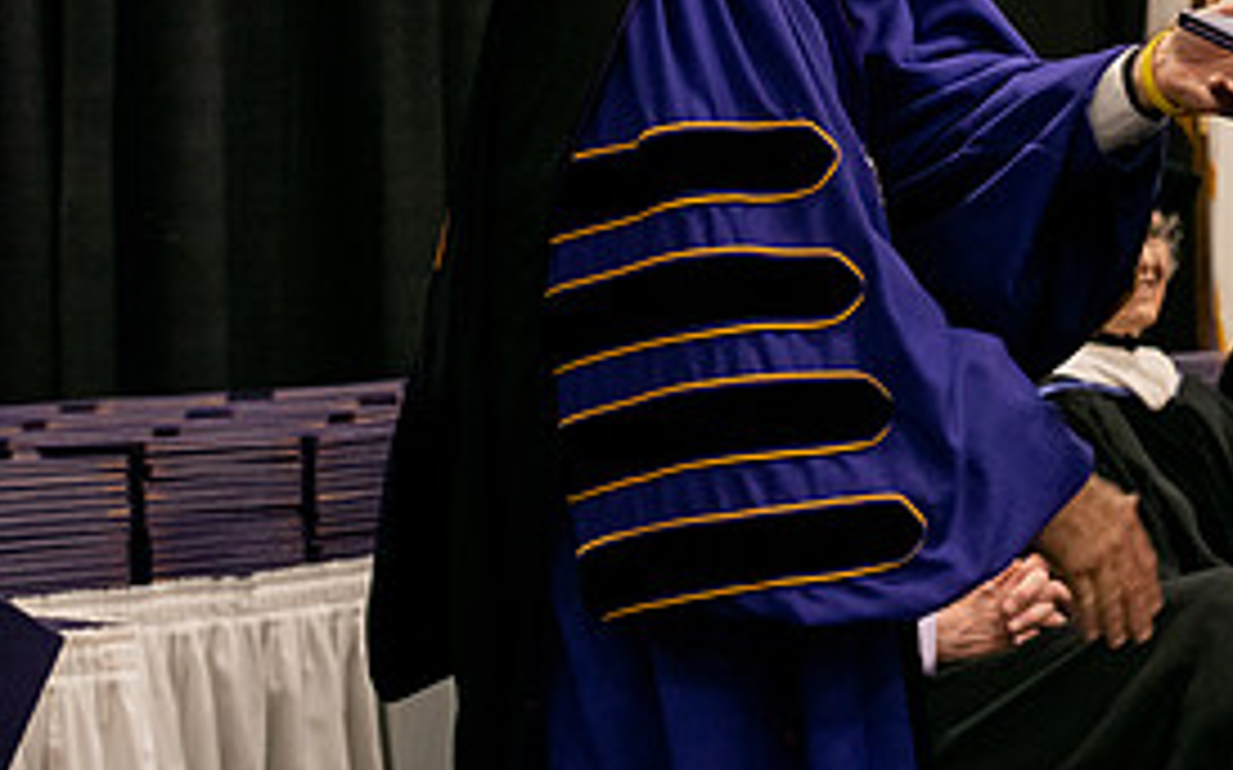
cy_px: -74
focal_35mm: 162
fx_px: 5441
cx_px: 1233
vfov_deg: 8.0
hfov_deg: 12.8
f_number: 5.6
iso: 1600
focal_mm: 75
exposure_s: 1/200
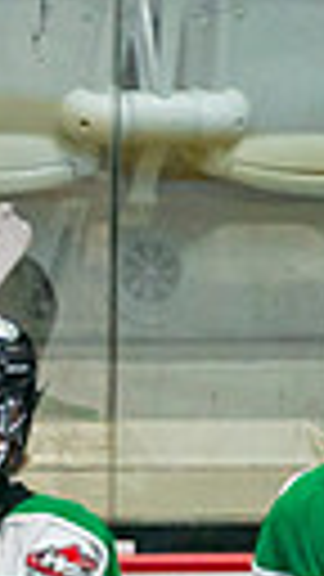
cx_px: -570
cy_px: 1027
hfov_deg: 0.8
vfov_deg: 1.5
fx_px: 22024
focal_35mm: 1442
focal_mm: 170
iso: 640
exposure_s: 1/640
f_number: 3.2
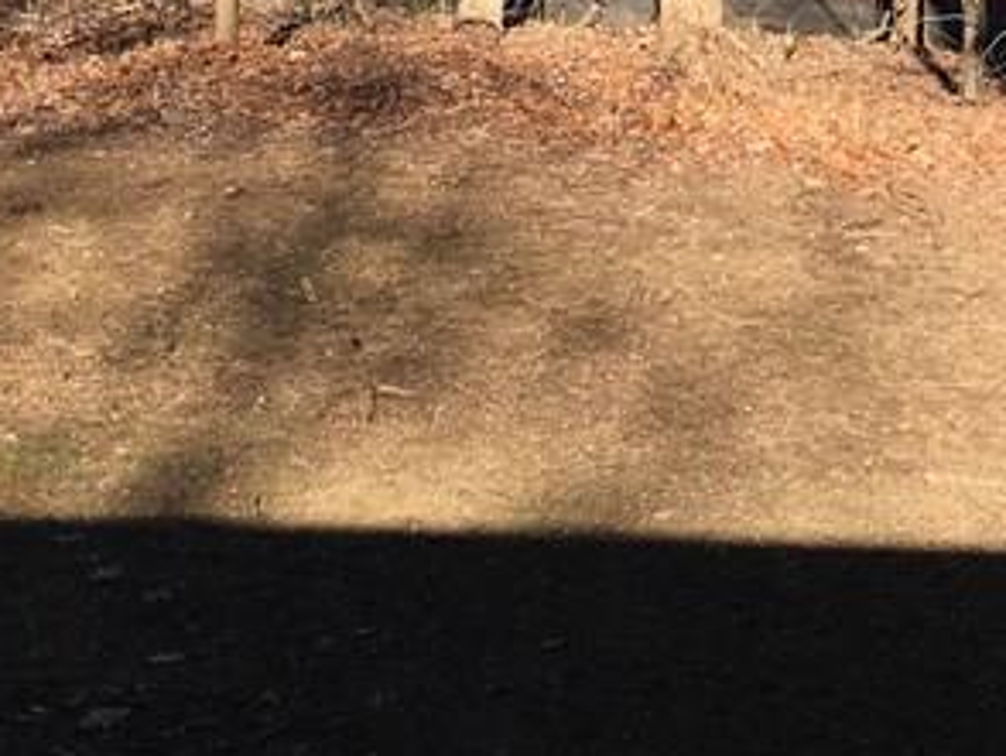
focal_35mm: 101
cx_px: 1115
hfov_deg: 18.7
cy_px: -328
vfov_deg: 13.9
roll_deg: -1.8
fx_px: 2938
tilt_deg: -11.8
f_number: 2.2
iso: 25
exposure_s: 1/927
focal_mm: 4.15
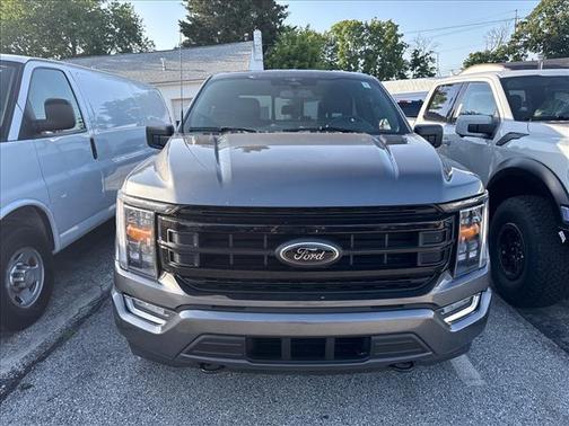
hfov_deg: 71.6
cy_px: 213
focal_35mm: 24
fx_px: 394
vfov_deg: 56.8
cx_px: 284
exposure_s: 1/1271
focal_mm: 6.76
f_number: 1.78
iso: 100
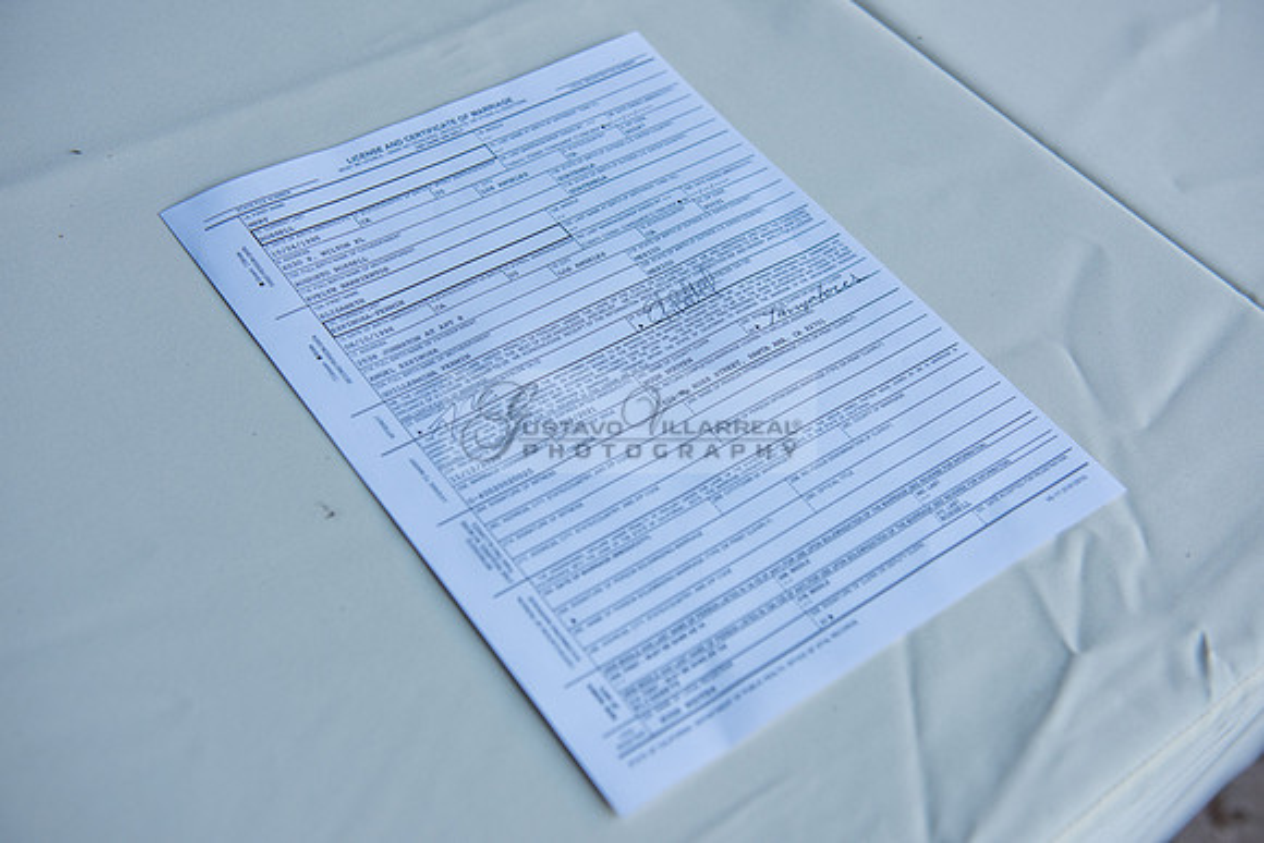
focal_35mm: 45
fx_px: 1580
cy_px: 422
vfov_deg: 29.9
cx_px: 632
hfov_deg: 43.6
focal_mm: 45
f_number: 5
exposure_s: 1/125
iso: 320
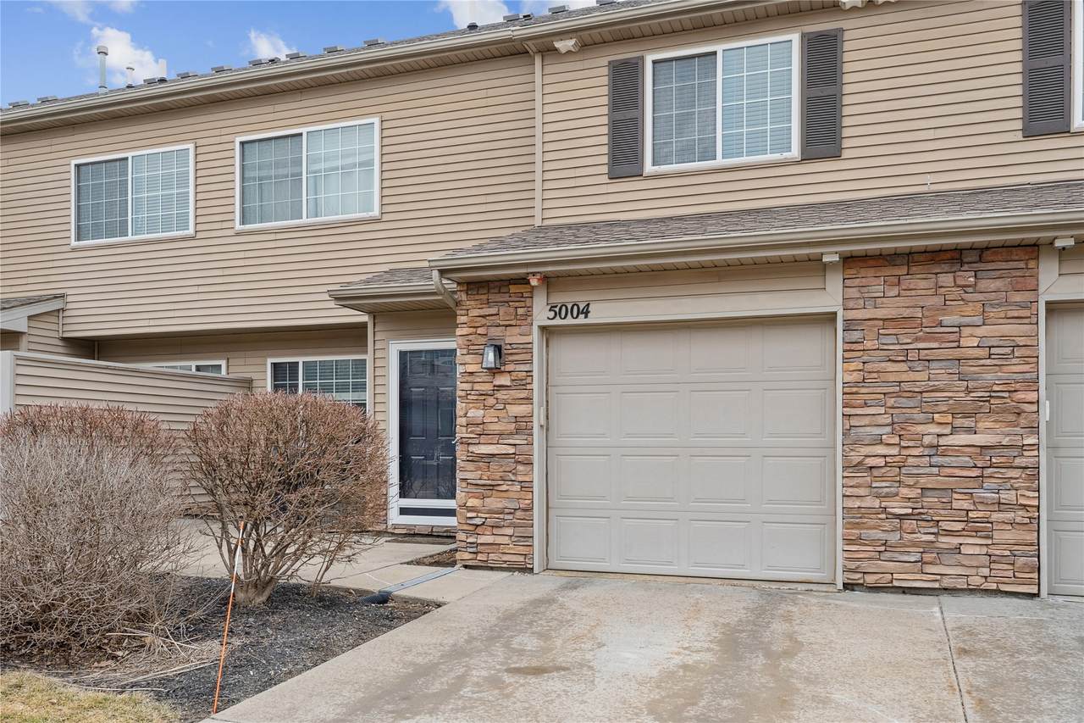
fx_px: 888
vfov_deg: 44.3
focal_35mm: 30
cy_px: 362
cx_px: 542
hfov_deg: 62.8
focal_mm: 29.5
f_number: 9
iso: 400
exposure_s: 1/125
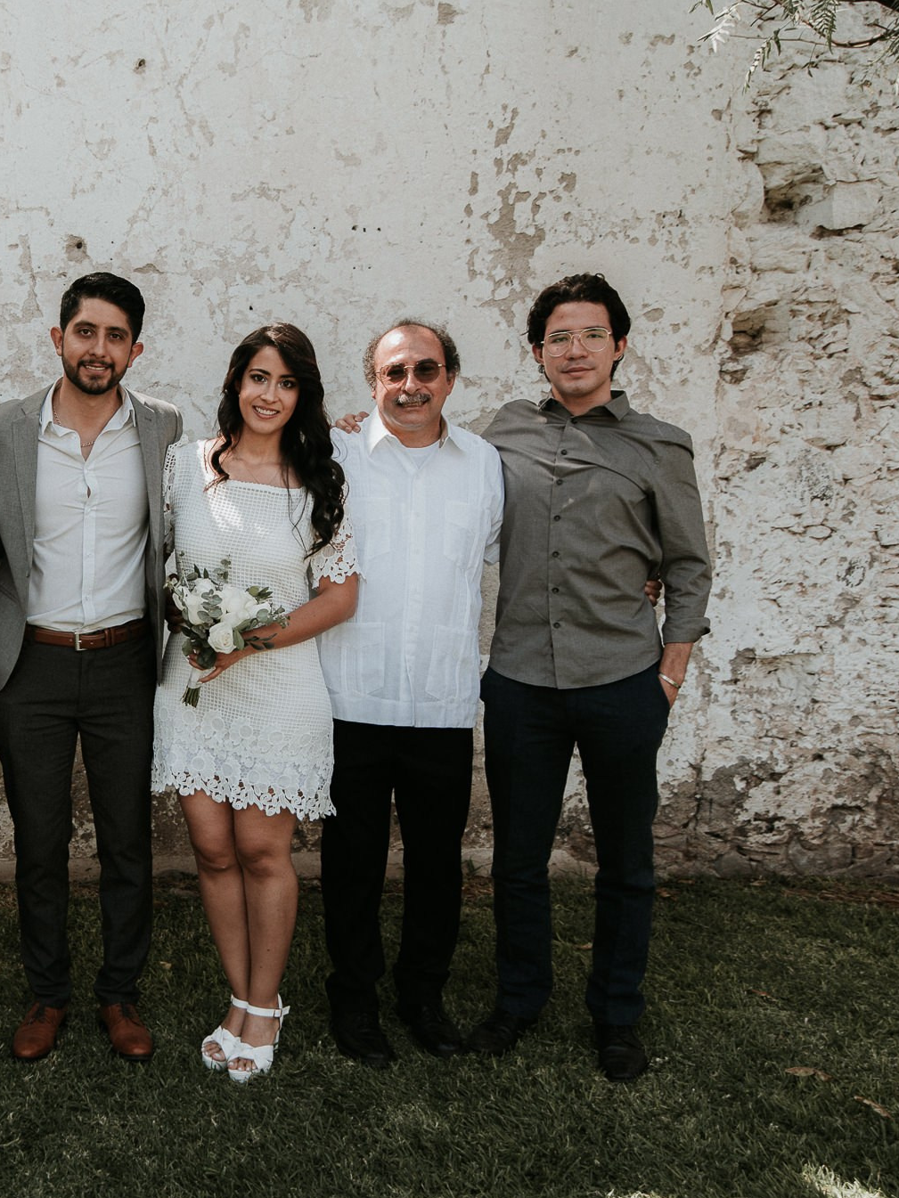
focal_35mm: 41
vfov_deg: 45.8
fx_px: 1420
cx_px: 39
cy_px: 608
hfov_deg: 32.8
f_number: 4.5
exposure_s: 1/125
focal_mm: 28
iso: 100
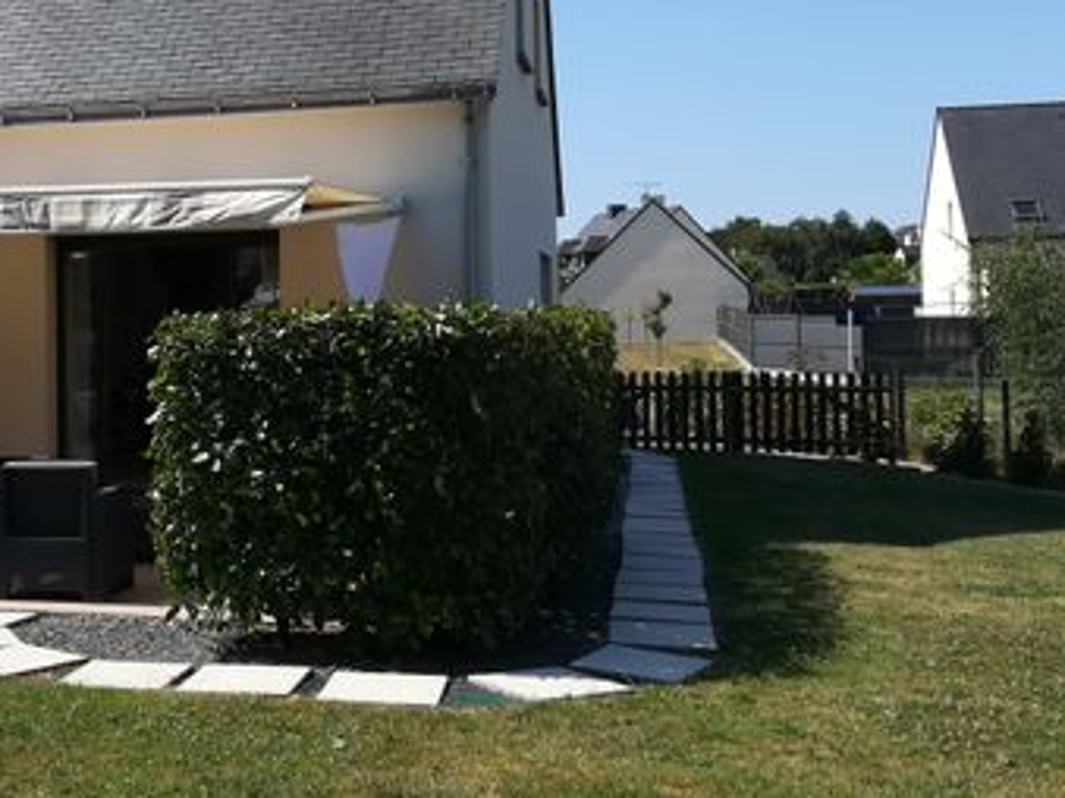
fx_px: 1415
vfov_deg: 31.2
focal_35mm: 46
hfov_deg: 39.4
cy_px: 261
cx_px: 192
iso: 50
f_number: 2.2
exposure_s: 1/988
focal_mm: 3.83
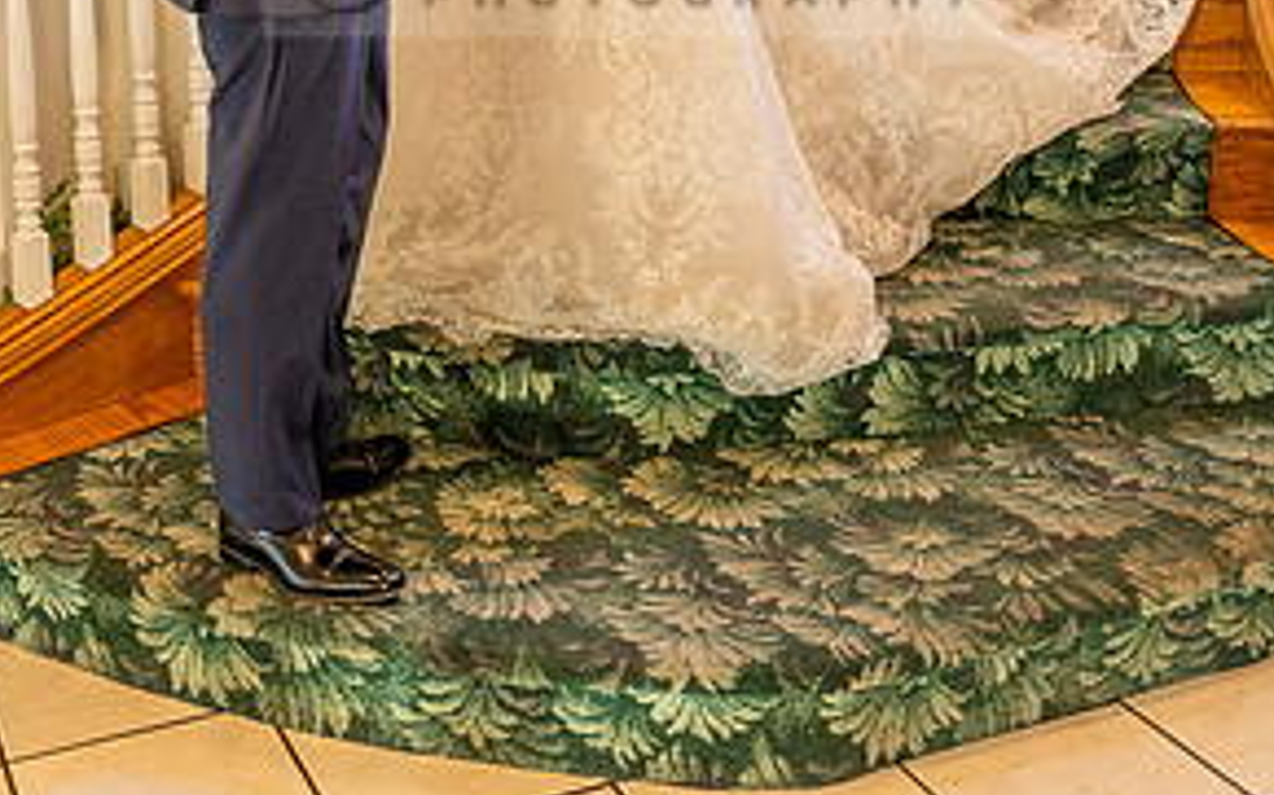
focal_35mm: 57
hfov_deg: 35.3
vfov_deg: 21.6
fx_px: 1978
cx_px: 402
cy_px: -66
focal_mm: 24
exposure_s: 1/160
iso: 1000
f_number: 2.8
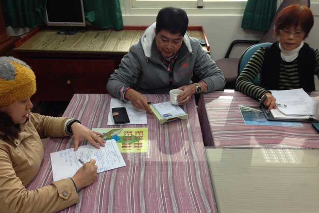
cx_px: 160
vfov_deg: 37.9
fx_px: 310
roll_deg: +1.6
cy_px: 104
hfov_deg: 54.4
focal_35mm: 35
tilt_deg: -28.6
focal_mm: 4.12
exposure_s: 1/24
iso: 50
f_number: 2.4
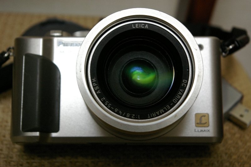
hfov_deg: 31.2
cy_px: 84
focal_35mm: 64
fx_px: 449
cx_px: 126
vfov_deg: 21.0
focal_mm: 43
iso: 800
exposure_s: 1/10
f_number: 6.7
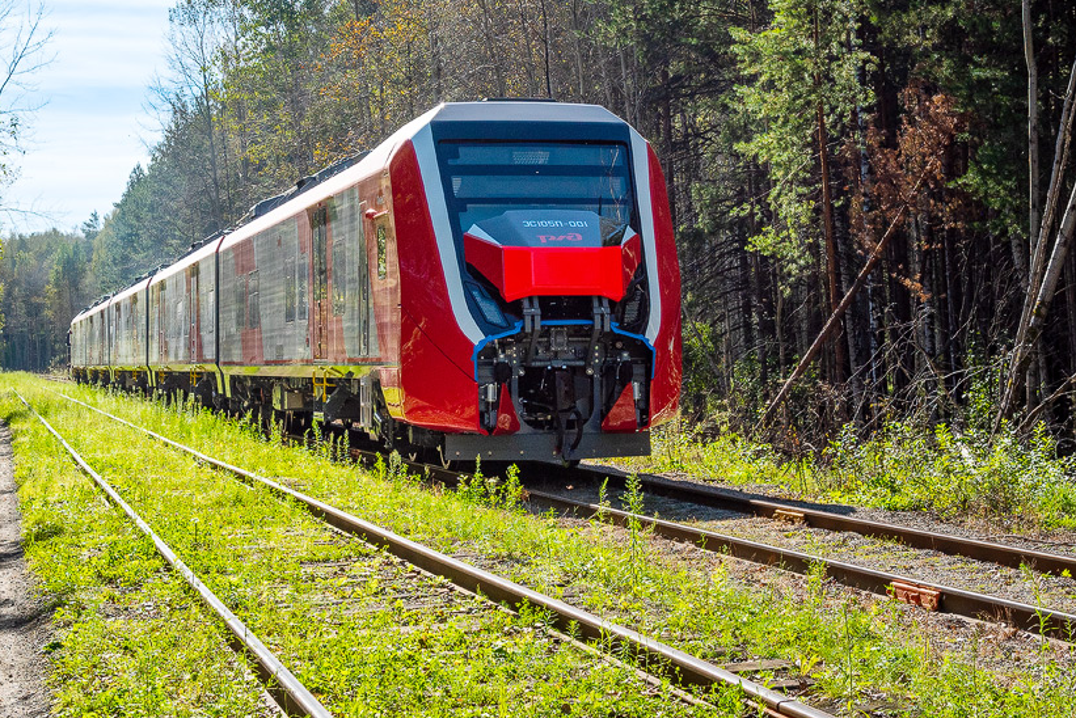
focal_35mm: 76
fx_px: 2272
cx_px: 499
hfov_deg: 26.6
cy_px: 232
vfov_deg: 17.9
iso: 100
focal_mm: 48
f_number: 8
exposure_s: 1/1600
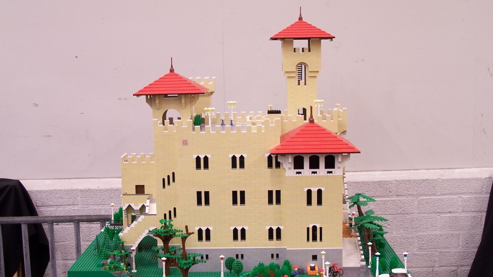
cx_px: 247
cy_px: 154
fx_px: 810
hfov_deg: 33.8
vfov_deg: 19.4
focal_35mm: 62
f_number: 3.1
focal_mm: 9.3
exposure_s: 1/2
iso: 80
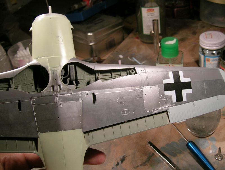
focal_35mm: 35
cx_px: 112
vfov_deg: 40.9
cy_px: 85
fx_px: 228
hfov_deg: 52.5
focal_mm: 5.4
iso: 50
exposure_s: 1/15.8
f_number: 2.8
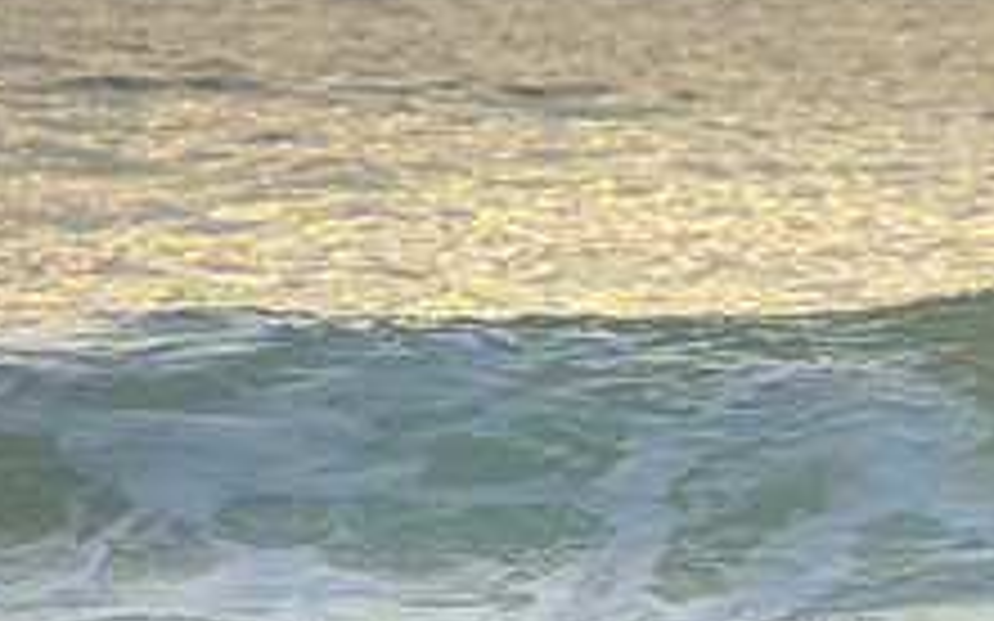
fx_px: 39812
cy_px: 535
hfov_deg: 1.4
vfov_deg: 0.9
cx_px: 1020
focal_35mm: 1470
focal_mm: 400
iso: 560
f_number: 5.6
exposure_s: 1/2000
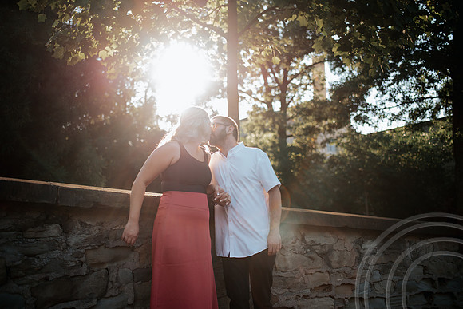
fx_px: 450
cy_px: 154
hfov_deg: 54.4
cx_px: 232
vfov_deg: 37.9
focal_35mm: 35
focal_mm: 35
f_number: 1.8
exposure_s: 1/500
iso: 100
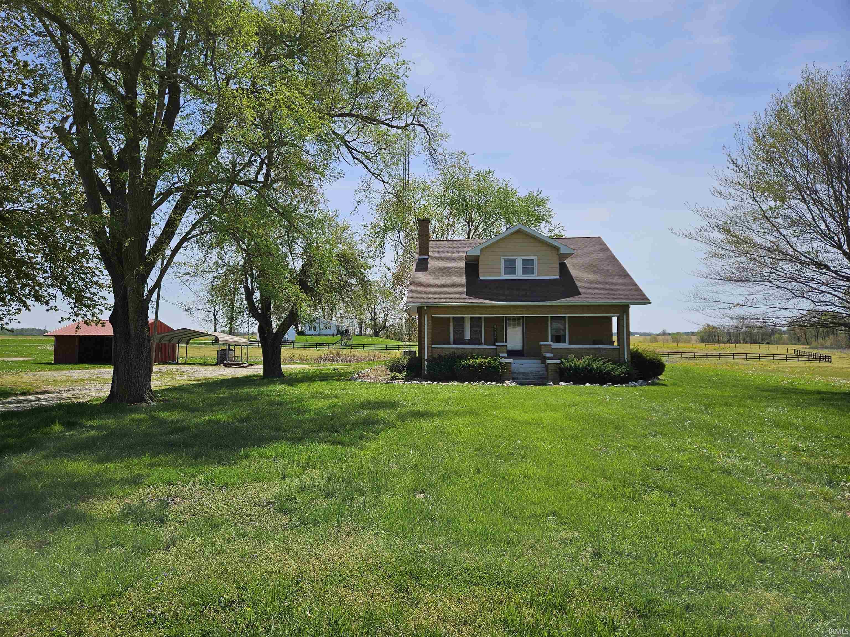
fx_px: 565
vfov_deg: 58.9
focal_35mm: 23
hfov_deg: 73.9
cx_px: 425
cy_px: 318
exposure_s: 1/3177
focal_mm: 5.4
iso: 25
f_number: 1.8
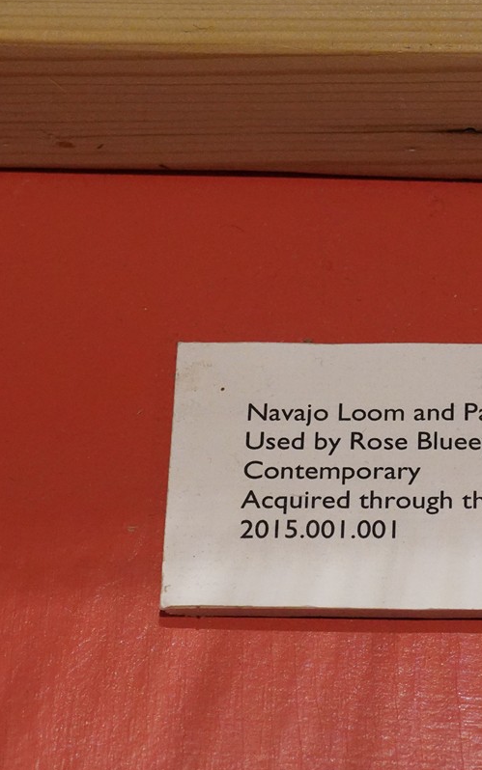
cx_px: 516
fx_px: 2899
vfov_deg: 15.1
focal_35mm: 138
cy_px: 430
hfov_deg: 9.4
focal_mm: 54
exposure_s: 1/100
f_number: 9
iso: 6400
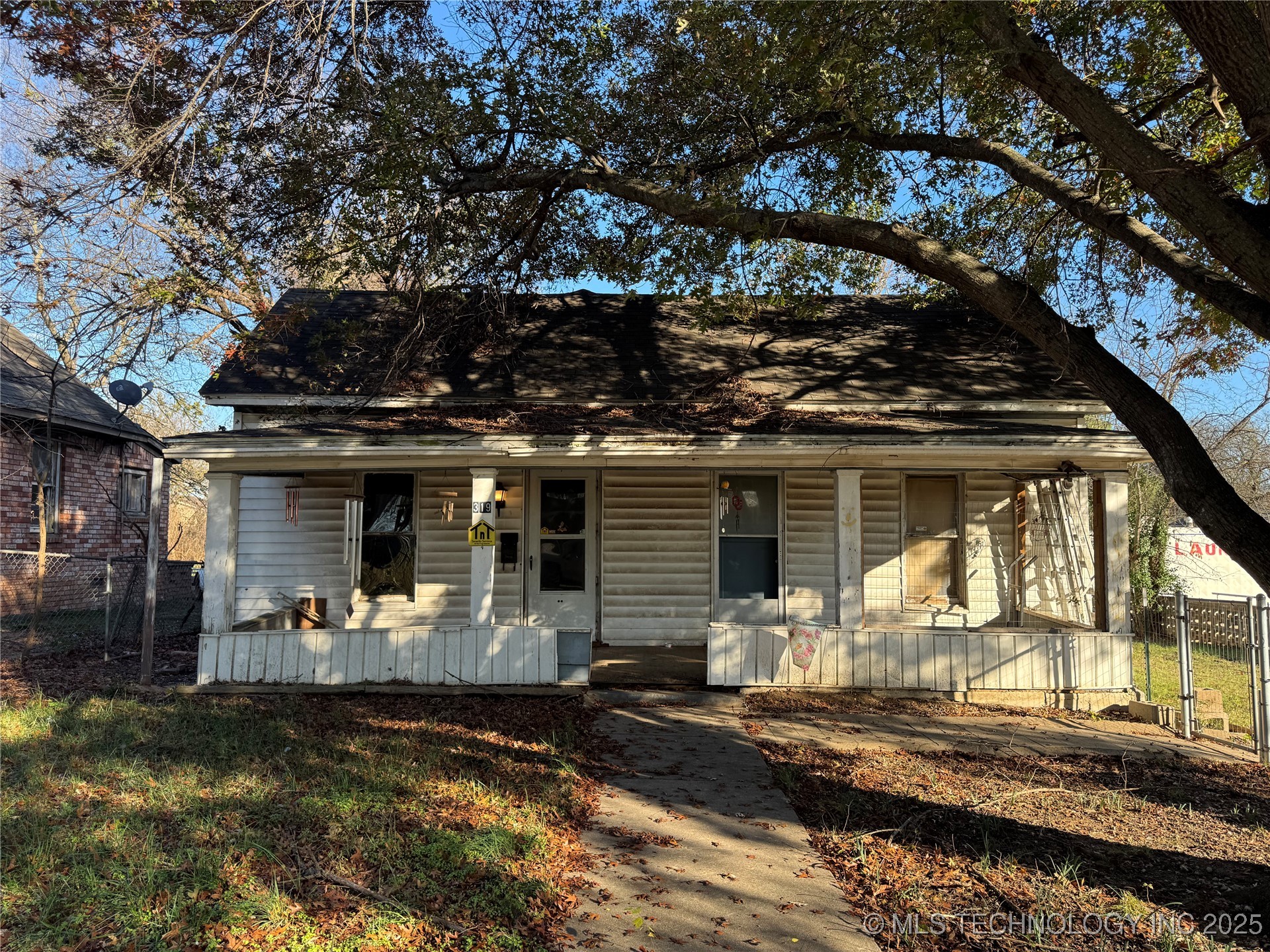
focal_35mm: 24
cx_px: 635
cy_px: 476
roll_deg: -0.6
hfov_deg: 71.6
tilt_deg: +2.2
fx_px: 881
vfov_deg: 56.8
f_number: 1.78
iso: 80
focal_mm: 6.76
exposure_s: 1/707
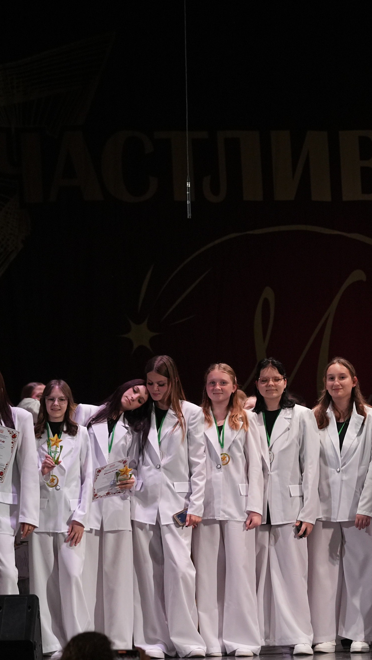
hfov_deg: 7.5
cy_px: 329
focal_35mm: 162
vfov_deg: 13.3
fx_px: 2841
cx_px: 337
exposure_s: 1/250
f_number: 2.8
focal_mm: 100
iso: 2000
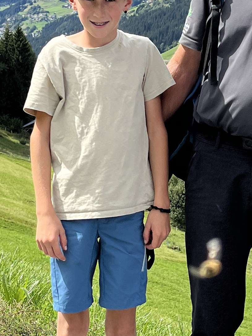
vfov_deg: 19.9
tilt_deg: -4.0
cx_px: 198
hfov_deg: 15.0
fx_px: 951
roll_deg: -2.1
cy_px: 102
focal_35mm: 98
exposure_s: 1/3745
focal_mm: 5.1
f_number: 1.6
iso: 50
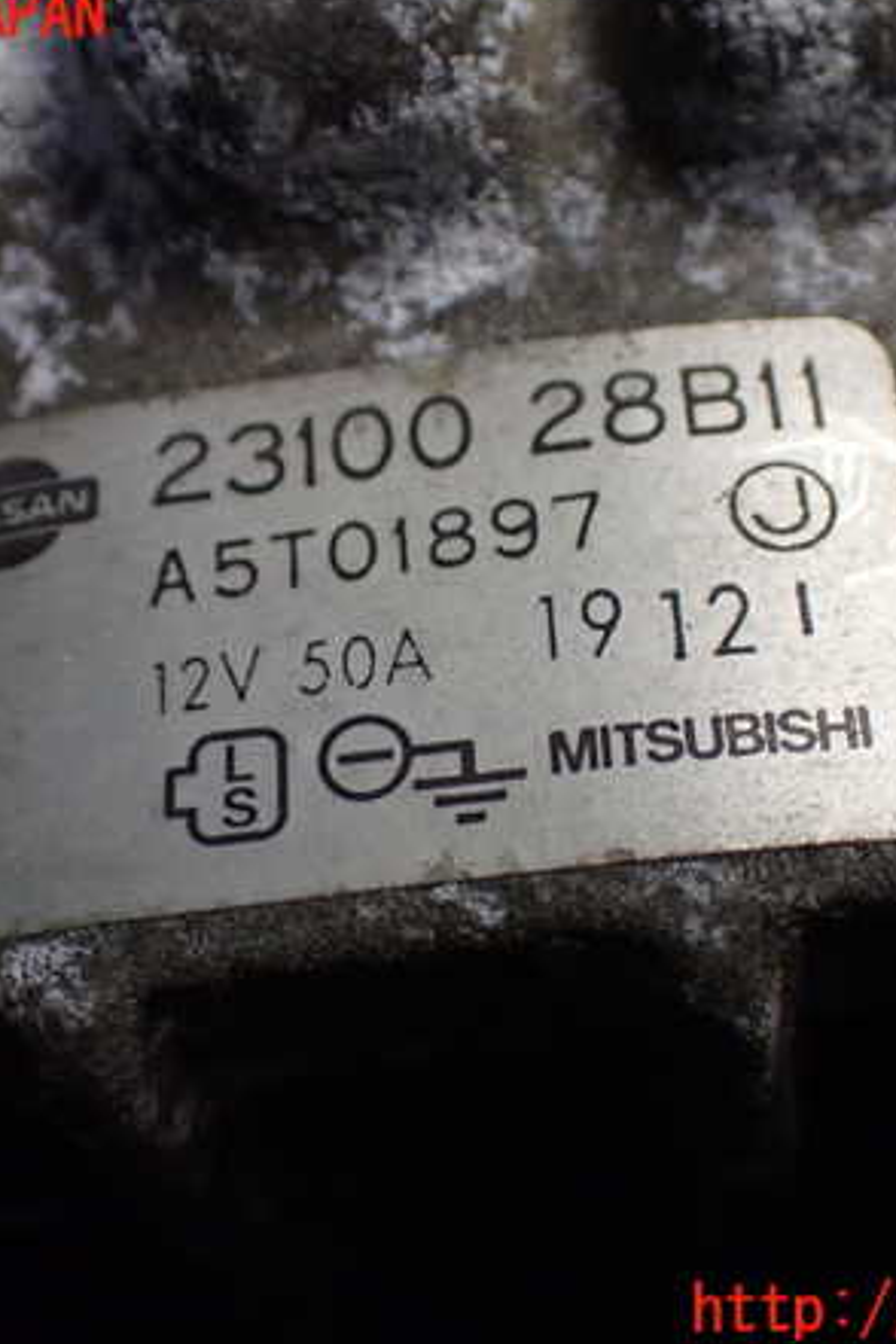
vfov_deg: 34.5
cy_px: 664
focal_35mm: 58
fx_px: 2165
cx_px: 466
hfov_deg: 23.4
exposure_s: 1/160
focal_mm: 7.31
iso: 800
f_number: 2.8
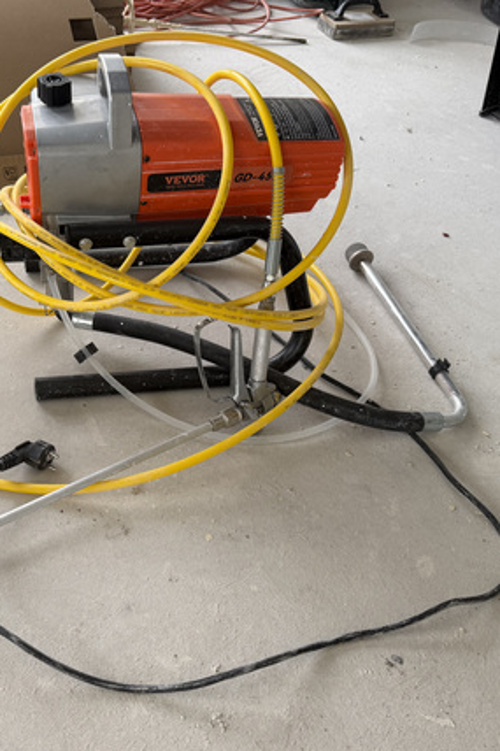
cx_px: 153
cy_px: 374
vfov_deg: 54.5
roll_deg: -5.5
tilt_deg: -44.1
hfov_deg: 37.3
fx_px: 730
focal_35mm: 35
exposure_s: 1/121
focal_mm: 6.76
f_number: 1.78
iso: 100
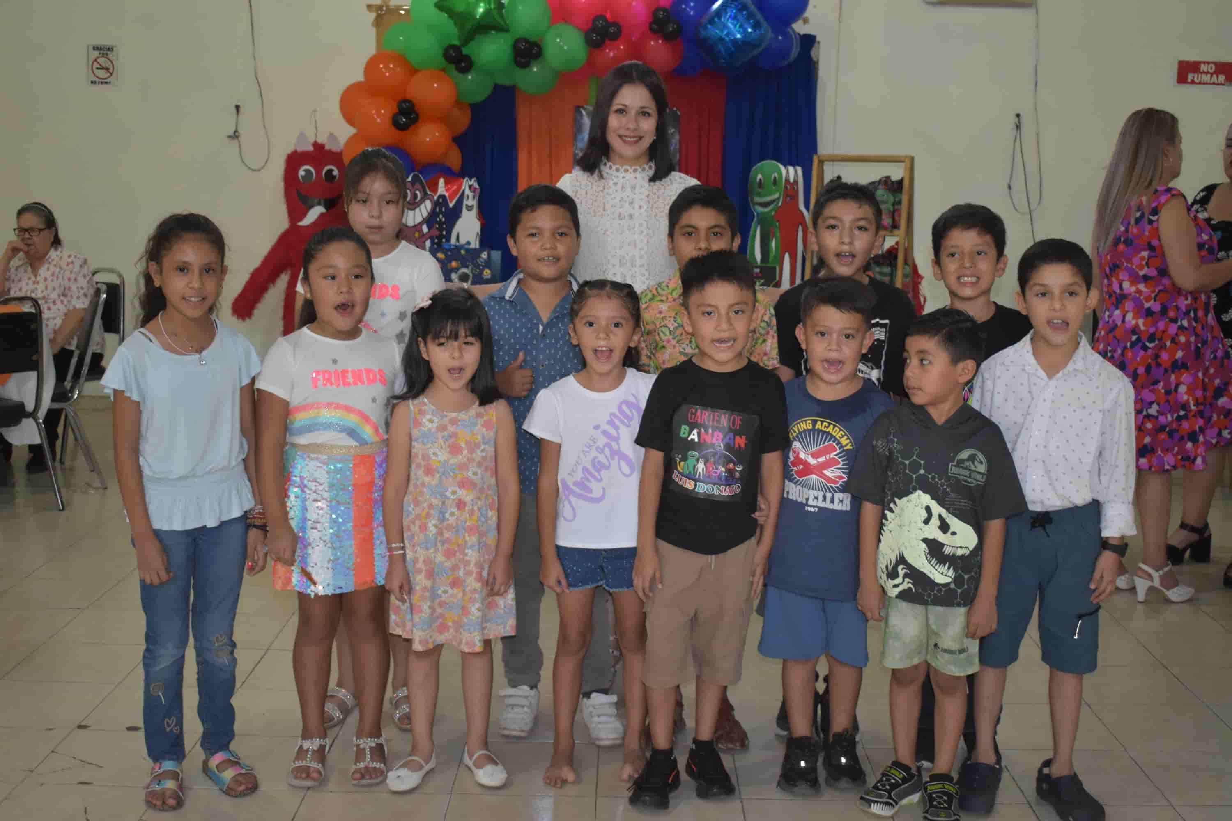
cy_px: 410
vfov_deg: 30.8
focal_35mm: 44
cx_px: 616
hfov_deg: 45.0
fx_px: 1489
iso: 1600
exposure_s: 1/60
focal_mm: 29
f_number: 4.2
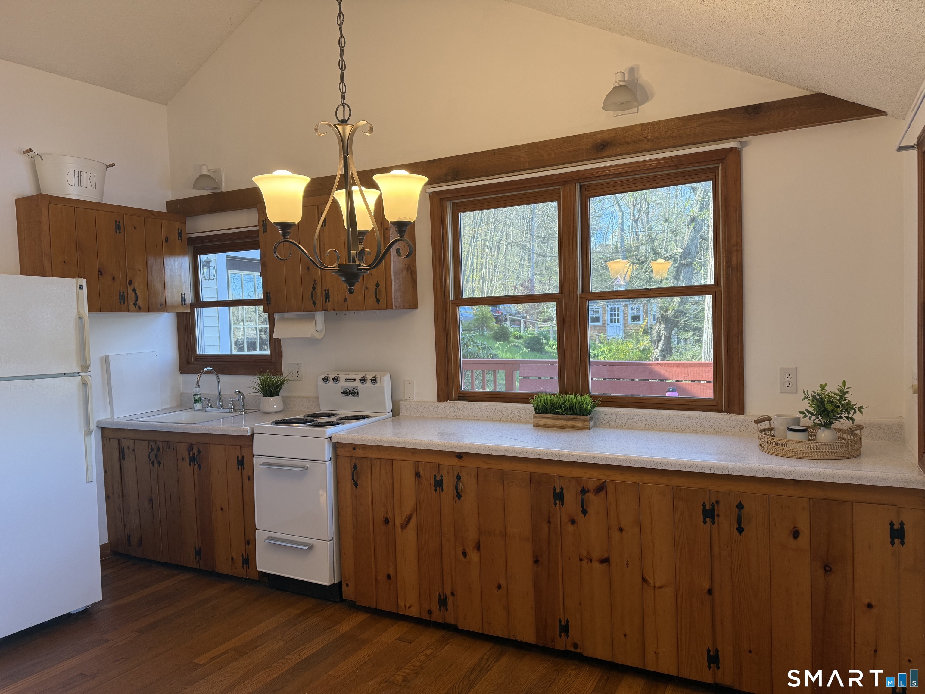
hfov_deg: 71.6
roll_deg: +1.5
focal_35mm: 24
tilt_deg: -2.1
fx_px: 641
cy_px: 347
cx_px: 462
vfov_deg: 56.8
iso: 125
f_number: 1.78
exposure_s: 1/120
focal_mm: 6.76
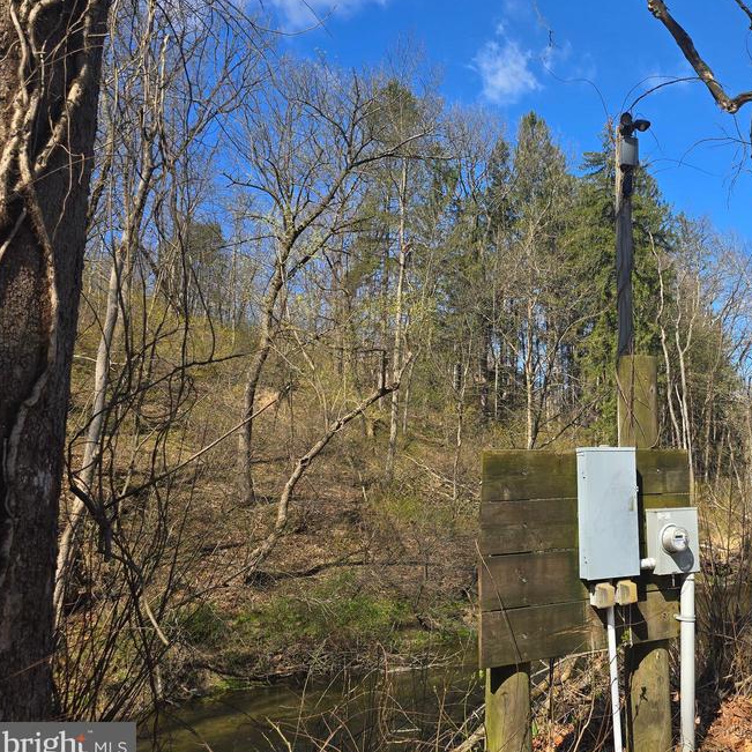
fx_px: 786
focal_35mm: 32
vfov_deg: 51.0
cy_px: 326
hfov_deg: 48.7
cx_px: 583
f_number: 1.7
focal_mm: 6.3
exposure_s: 1/569
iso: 12
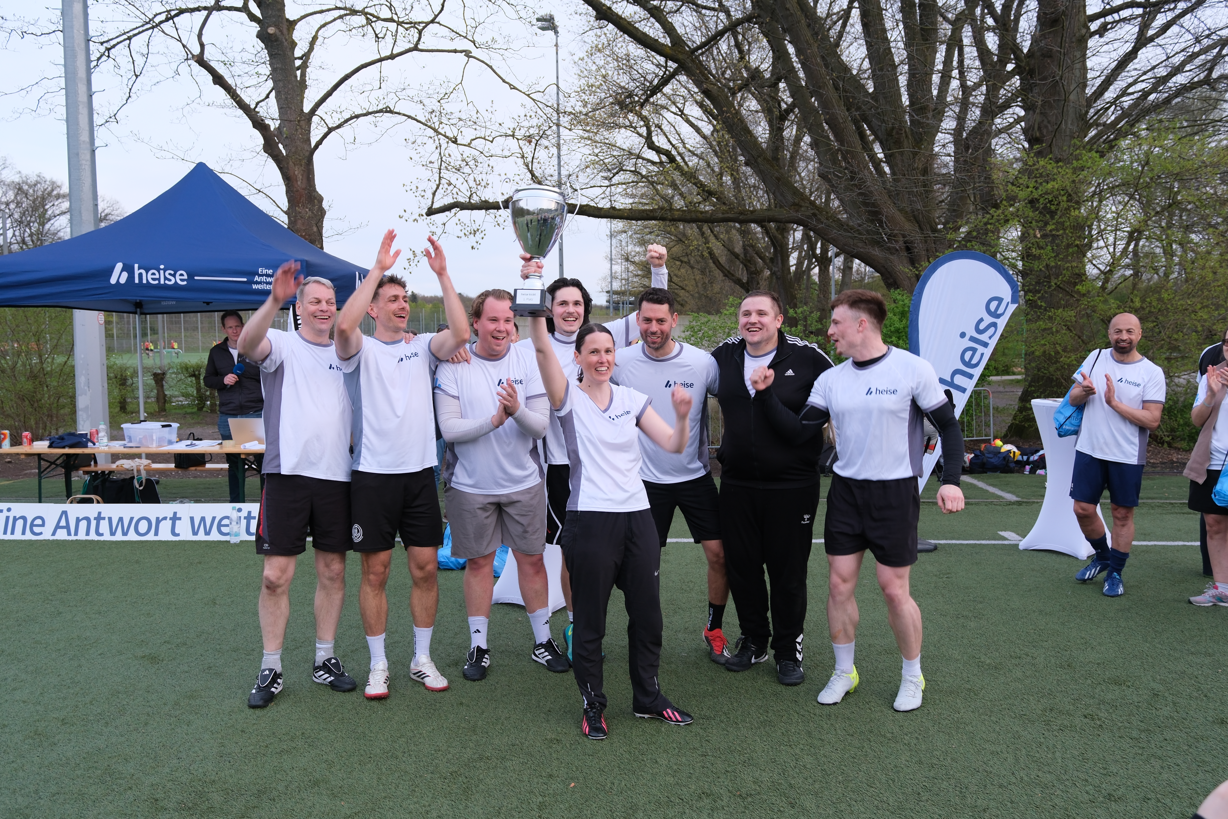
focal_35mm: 29
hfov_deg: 63.7
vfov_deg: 45.0
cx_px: 614
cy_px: 410
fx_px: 989
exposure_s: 1/140
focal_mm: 19.6
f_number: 3.6
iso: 320
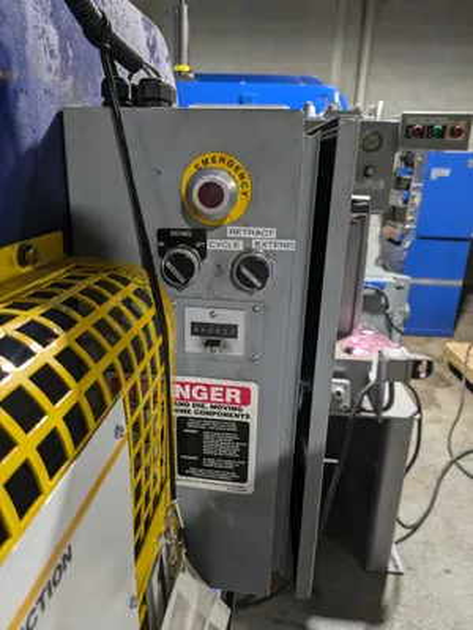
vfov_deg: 69.4
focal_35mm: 25
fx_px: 455
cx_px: 236
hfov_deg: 54.9
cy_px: 315
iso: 276
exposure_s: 1/120
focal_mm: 5.43
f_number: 1.89
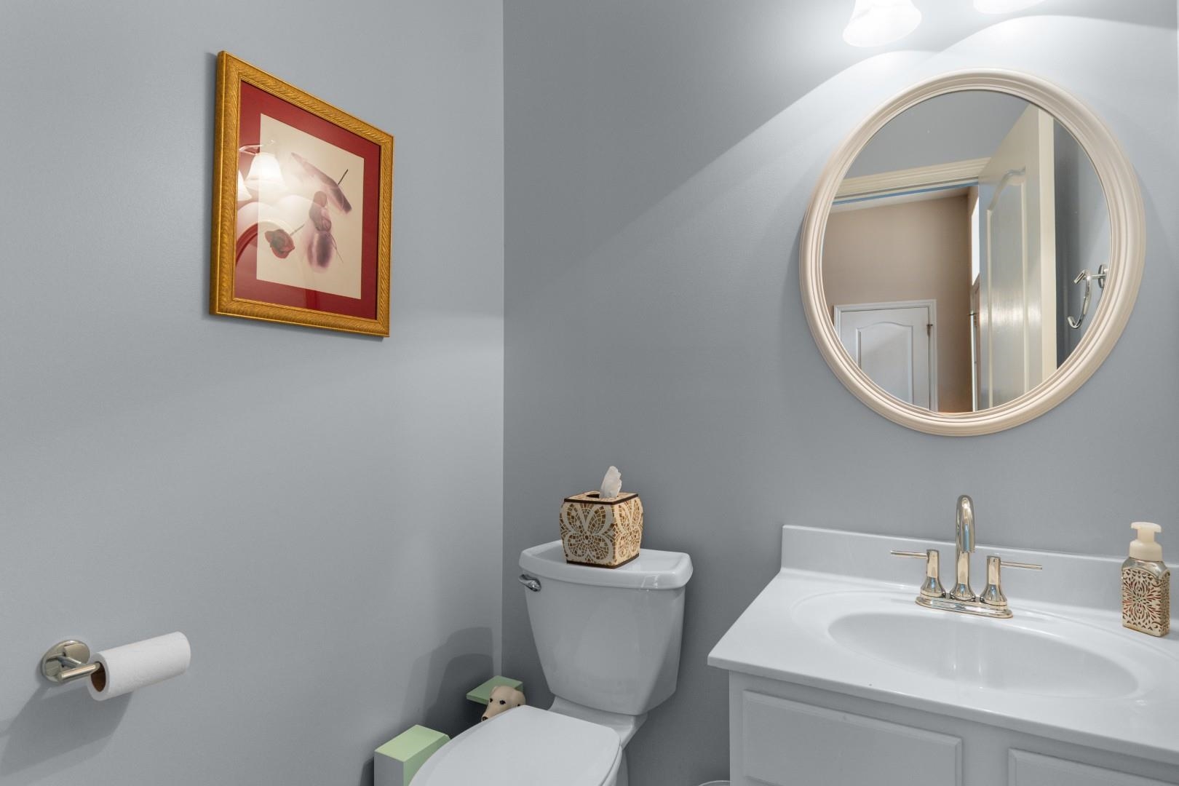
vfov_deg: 64.6
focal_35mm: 19
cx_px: 590
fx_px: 622
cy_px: 393
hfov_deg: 86.9
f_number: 4.8
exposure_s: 1/6
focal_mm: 13
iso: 100
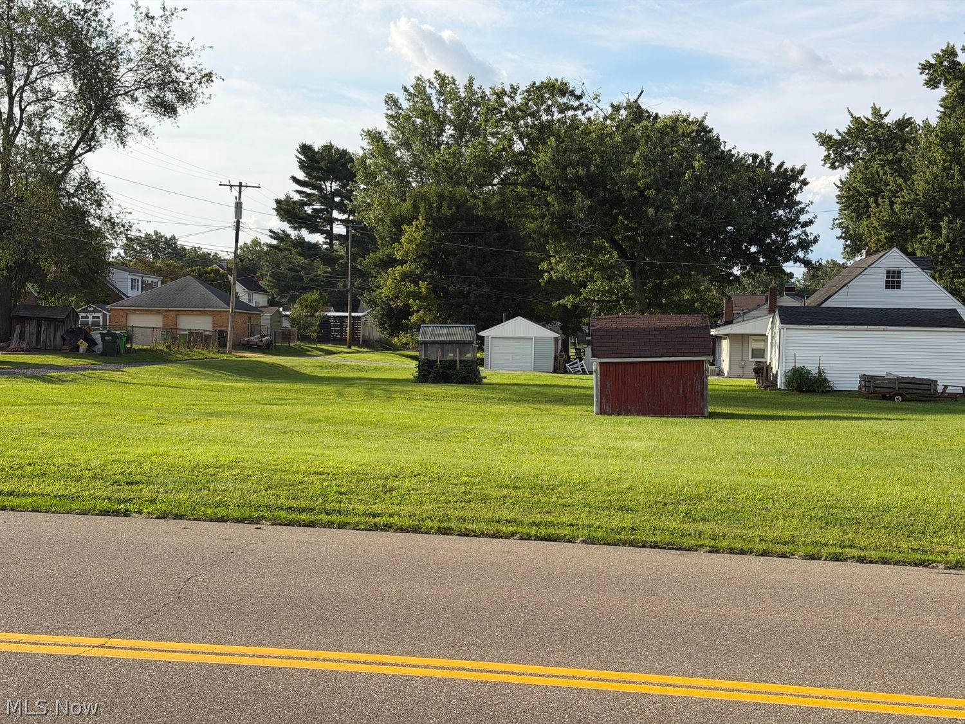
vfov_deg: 30.3
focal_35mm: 48
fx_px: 1338
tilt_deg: +0.1
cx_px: 482
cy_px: 362
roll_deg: -1.0
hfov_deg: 39.7
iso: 64
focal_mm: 6.76
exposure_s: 1/3378
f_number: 1.78
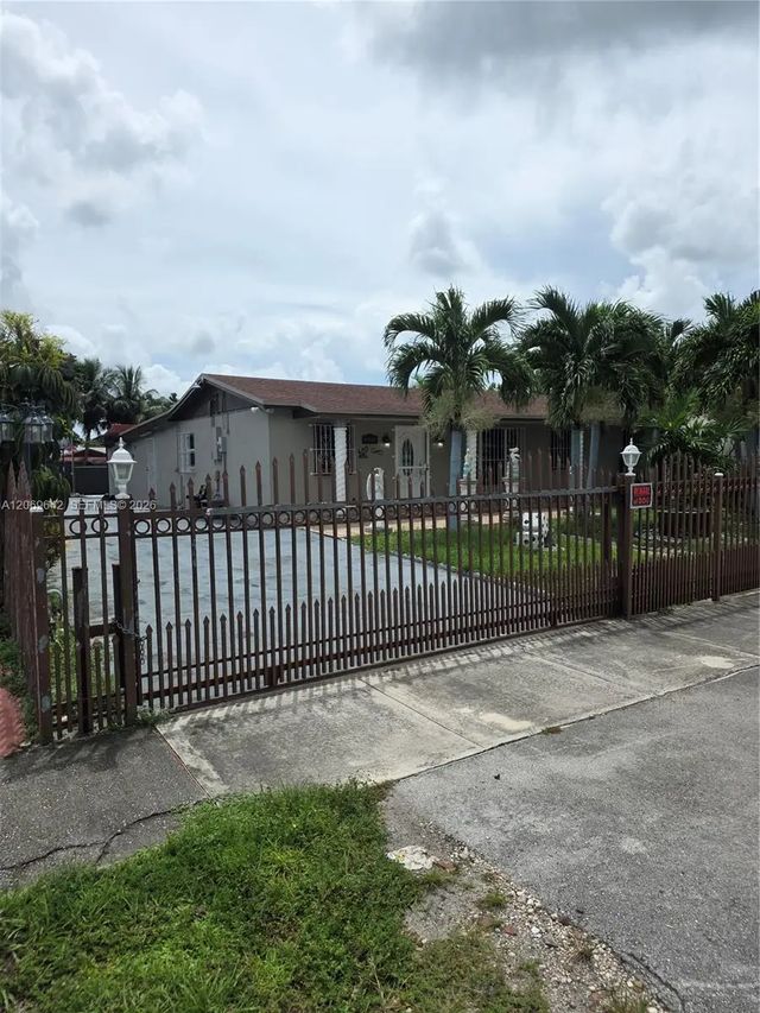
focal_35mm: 23
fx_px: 673
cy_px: 506
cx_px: 380
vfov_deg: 73.9
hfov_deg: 58.9
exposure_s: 1/7944
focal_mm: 6.25
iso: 64
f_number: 1.7
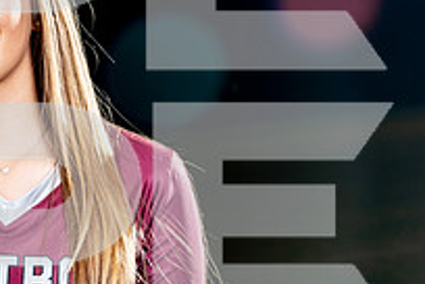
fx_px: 1546
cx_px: -138
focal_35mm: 131
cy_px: 214
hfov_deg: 14.9
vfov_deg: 10.4
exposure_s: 1/125
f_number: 5.6
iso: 100
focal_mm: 46
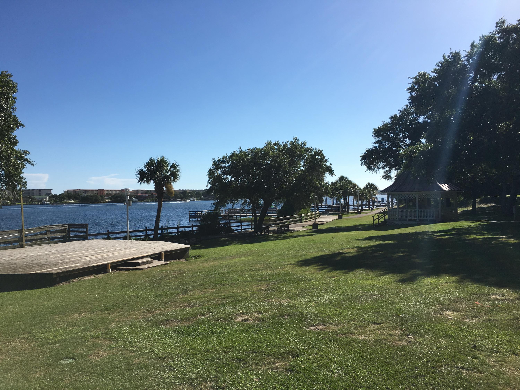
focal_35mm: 29
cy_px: 195
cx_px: 260
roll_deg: +1.0
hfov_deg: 61.7
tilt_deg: +0.5
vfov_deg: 48.2
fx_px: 436
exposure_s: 1/2404
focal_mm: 4.15
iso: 25
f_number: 2.2
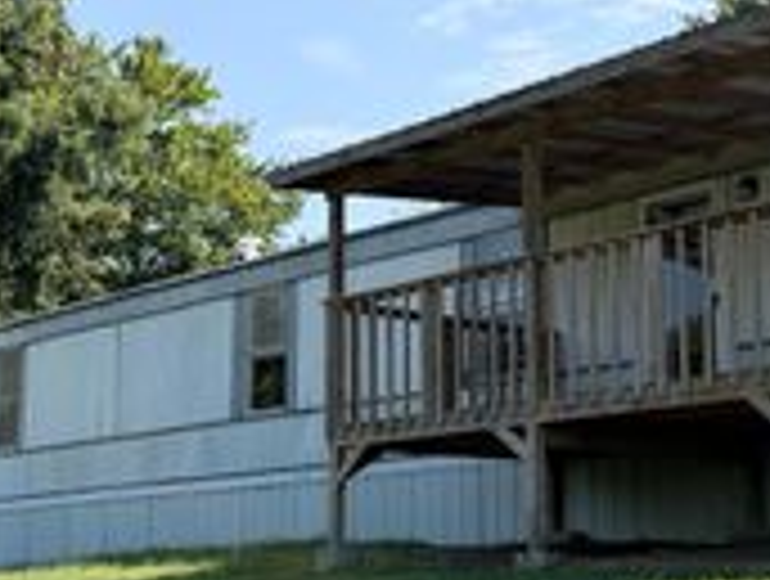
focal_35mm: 70
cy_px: 330
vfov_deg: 21.1
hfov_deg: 27.6
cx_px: 491
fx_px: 1560
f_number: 1.78
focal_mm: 6.76
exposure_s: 1/7353
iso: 100
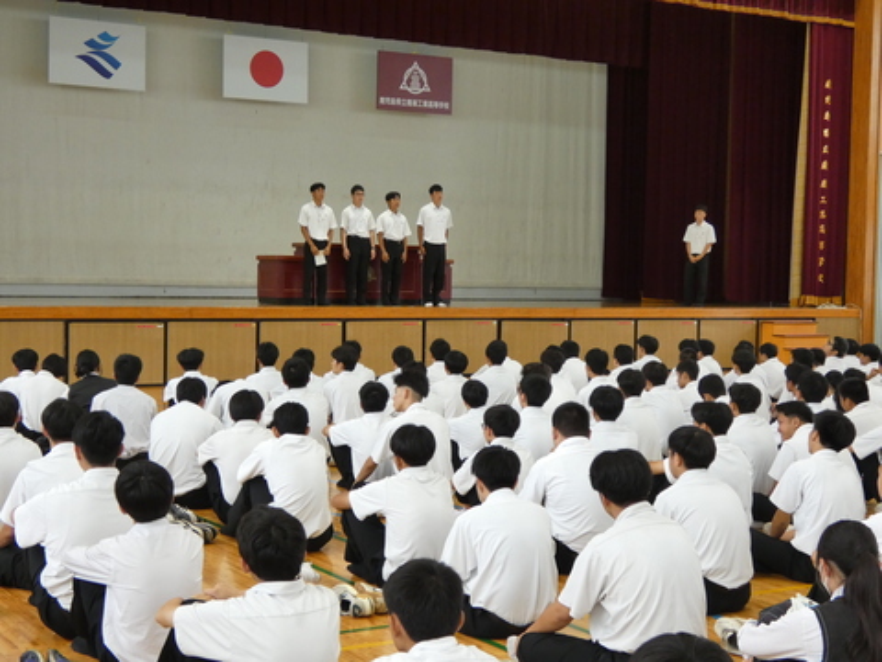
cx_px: 441
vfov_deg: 27.5
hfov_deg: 36.2
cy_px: 331
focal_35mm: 53
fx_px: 1350
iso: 400
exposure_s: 1/80
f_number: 3.9
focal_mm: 9.5
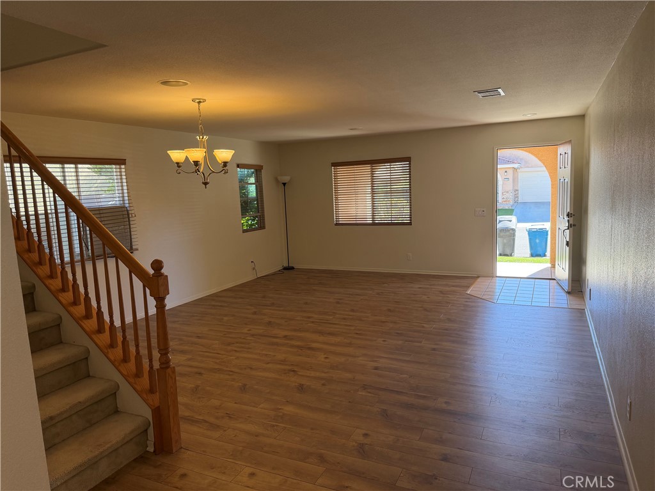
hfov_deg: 71.6
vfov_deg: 56.8
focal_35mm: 24
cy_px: 246
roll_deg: +3.4
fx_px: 454
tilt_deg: -7.6
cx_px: 328
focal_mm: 6.76
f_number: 1.78
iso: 125
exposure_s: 1/211
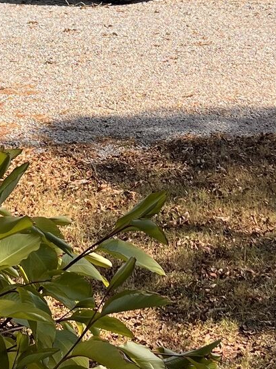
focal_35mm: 109
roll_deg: -0.3
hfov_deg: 13.5
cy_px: 83
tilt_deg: -12.3
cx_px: 188
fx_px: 1160
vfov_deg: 17.9
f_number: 1.5
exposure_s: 1/2165
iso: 50
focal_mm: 5.7
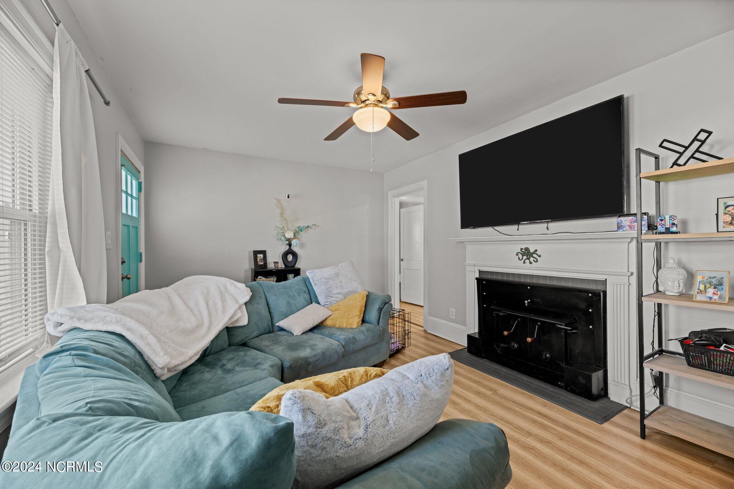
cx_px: 367
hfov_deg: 104.3
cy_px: 244
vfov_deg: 81.2
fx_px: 285
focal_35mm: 14
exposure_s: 1/1.67
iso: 400
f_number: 9
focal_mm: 14
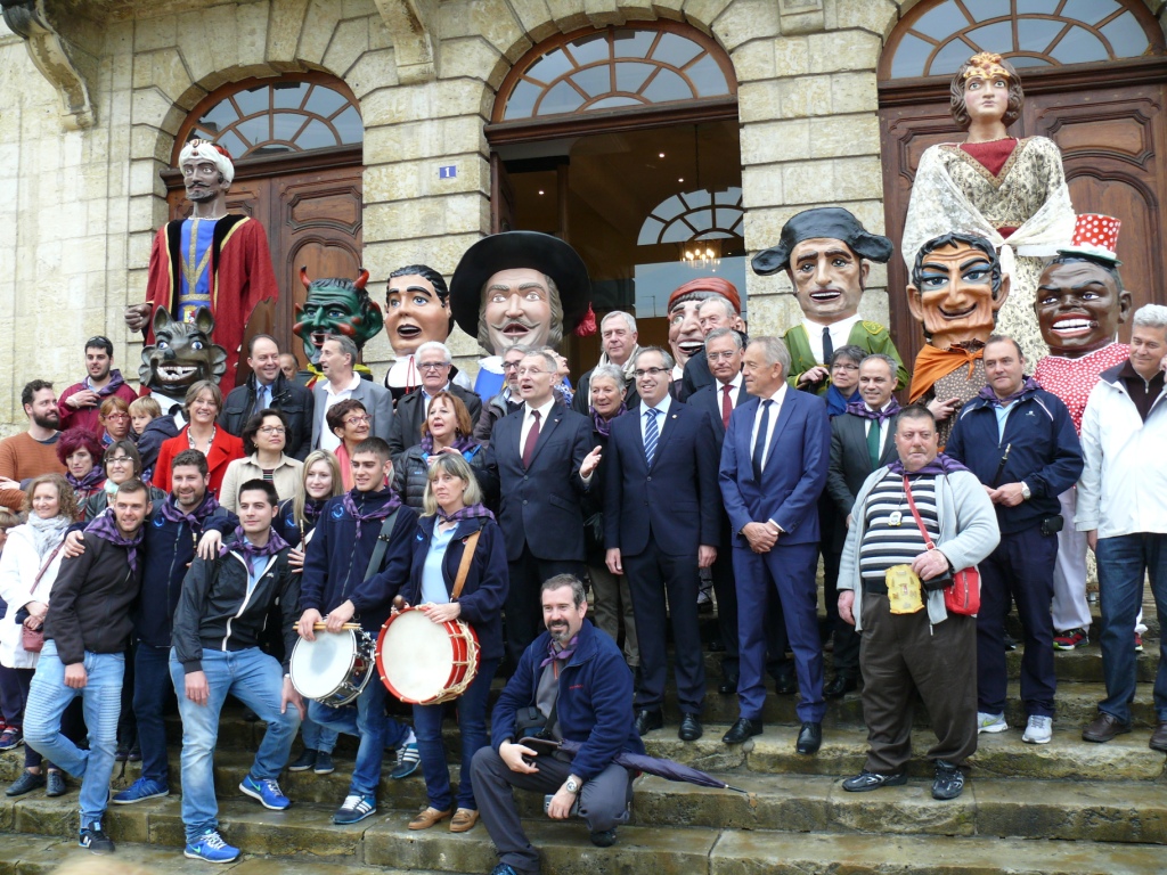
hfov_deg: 52.6
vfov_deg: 40.7
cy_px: 438
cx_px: 584
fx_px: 1180
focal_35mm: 35
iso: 100
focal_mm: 7.4
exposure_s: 1/60
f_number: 2.8
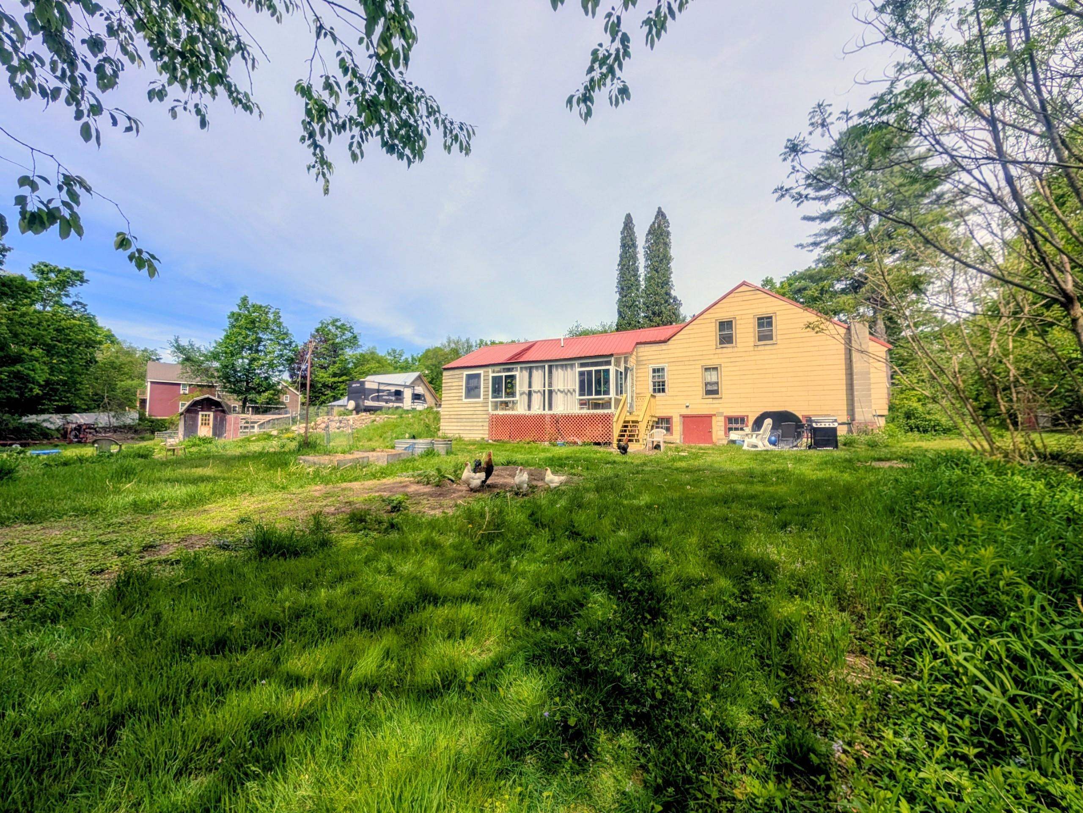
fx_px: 375
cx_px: 542
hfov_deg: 110.5
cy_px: 406
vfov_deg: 94.5
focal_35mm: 12
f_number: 1.7
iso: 54
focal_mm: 2.02
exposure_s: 1/2924
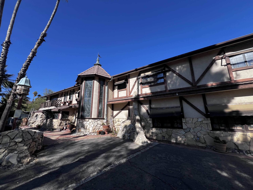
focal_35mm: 13
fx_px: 95
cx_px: 126
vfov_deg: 89.9
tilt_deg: +11.4
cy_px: 95
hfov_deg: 106.2
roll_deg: +1.5
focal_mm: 1.57
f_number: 1.8
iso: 32
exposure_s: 1/1357
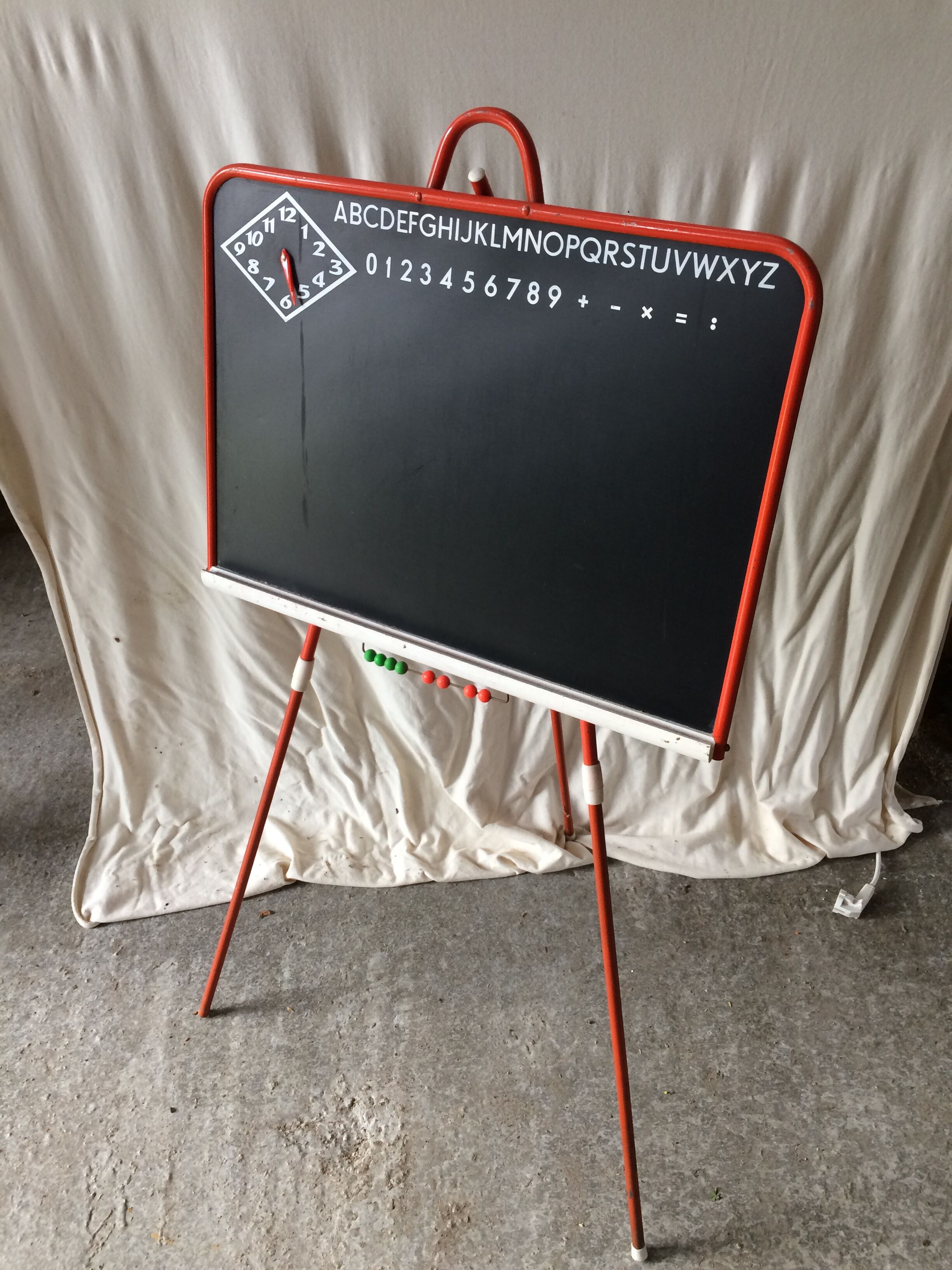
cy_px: 635
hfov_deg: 48.2
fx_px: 1063
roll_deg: -0.5
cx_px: 476
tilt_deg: -39.1
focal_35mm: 29
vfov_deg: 61.7
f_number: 2.2
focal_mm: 4.15
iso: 50
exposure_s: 1/33
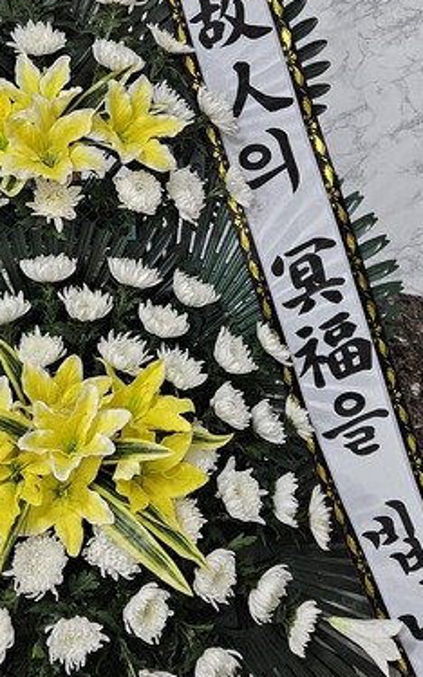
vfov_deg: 38.3
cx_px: 72
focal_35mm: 52
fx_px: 960
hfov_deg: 24.4
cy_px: 208
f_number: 1.8
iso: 400
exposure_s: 1/120
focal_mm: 5.4
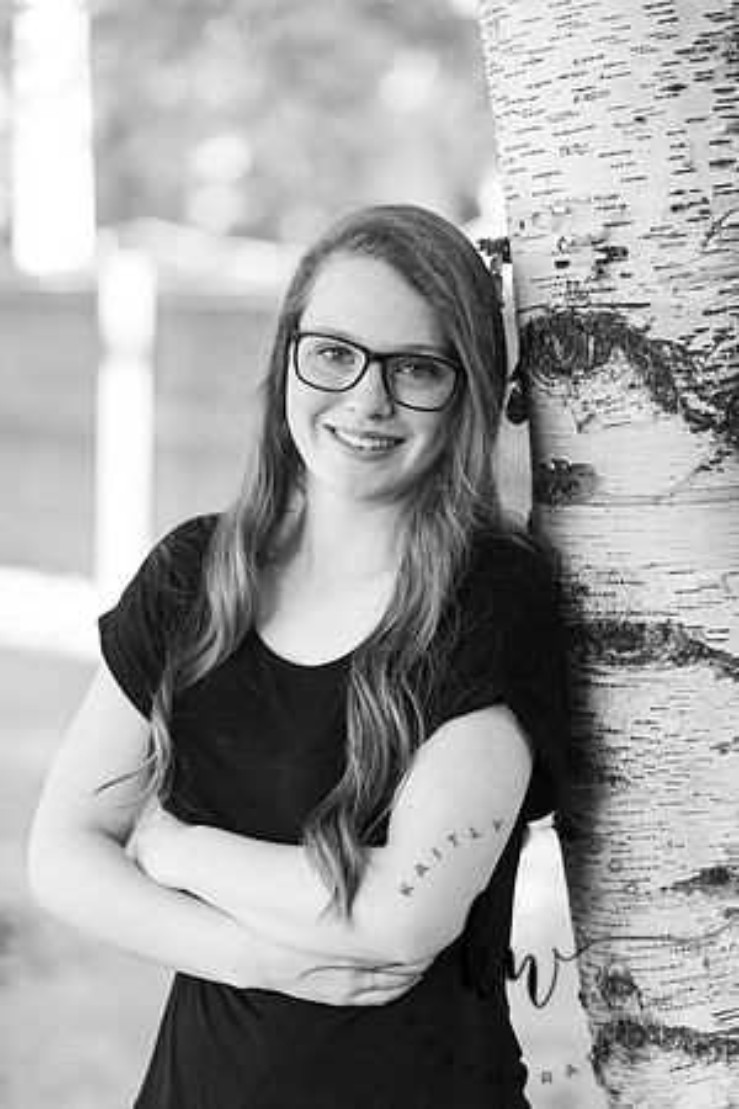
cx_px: 370
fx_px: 4157
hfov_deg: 10.2
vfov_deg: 15.2
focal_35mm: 135
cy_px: 554
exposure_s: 1/200
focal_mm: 135
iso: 400
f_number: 2.8
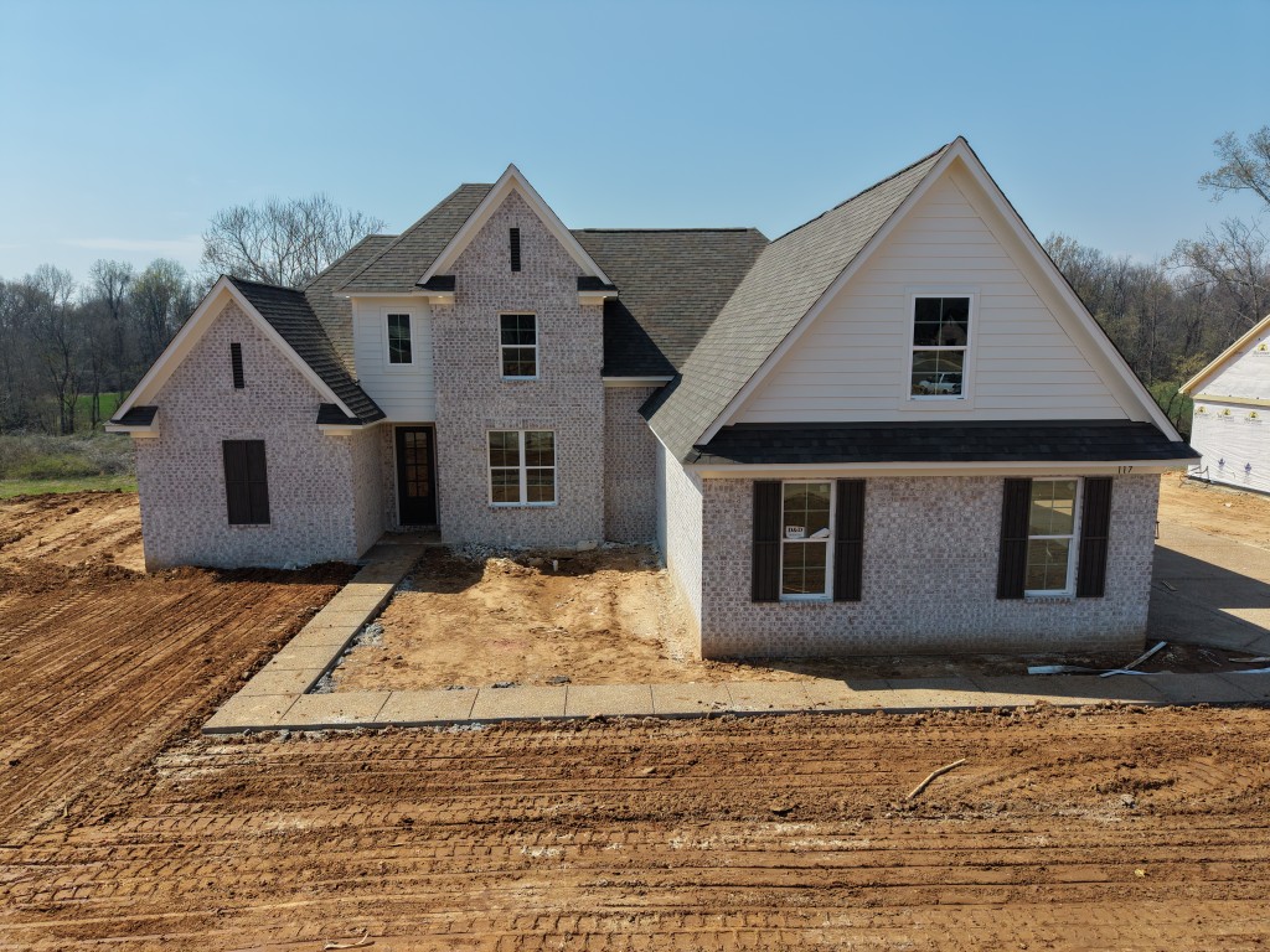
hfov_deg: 71.6
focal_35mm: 24
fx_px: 881
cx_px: 635
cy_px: 476
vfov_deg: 56.8
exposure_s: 1/8000
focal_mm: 8.67
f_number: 1.8
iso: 290
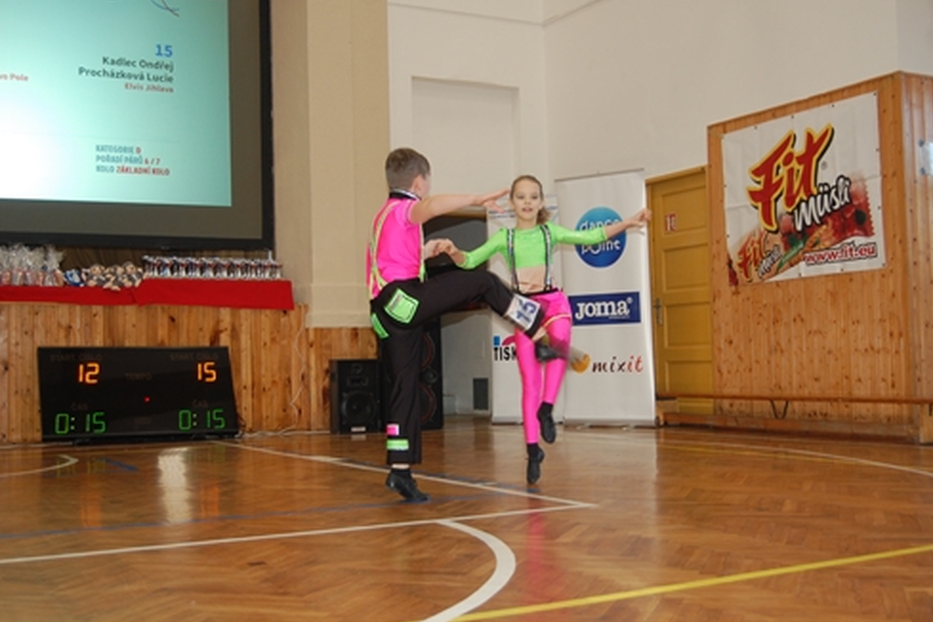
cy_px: 309
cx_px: 462
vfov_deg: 29.2
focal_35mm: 46
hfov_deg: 42.7
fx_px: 1192
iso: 400
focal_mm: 30
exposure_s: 1/60
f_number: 4.2
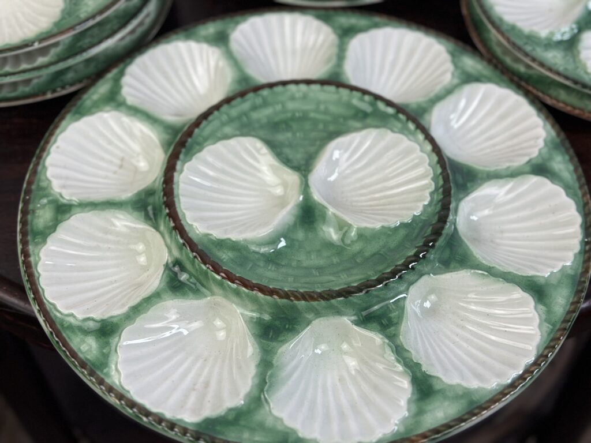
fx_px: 820
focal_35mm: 48
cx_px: 296
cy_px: 222
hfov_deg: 39.7
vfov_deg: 30.3
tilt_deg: -53.9
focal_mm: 6.86
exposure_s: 1/558
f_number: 1.78
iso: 80
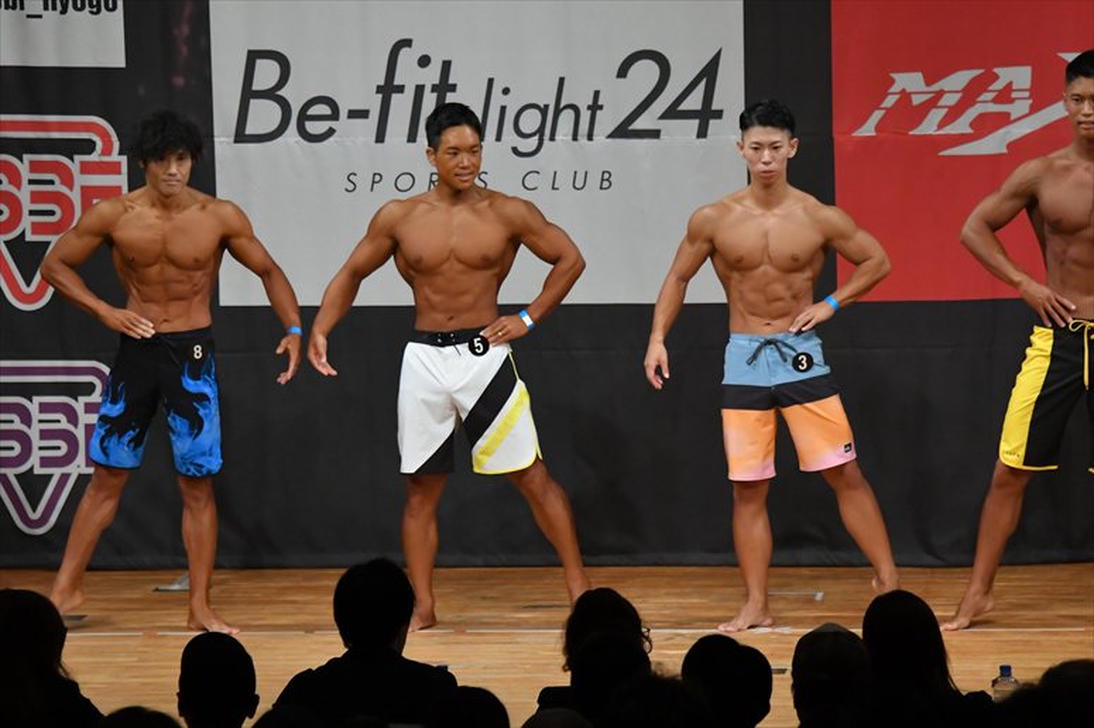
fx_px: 7290
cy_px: 364
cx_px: 547
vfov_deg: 5.7
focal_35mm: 240
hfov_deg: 8.6
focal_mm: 160
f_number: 5.6
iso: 5000
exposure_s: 1/400
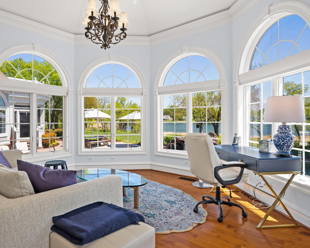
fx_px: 202
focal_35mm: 22
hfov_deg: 74.6
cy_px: 121
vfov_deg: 63.1
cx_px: 133
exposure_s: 1/60
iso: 800
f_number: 4
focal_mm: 19
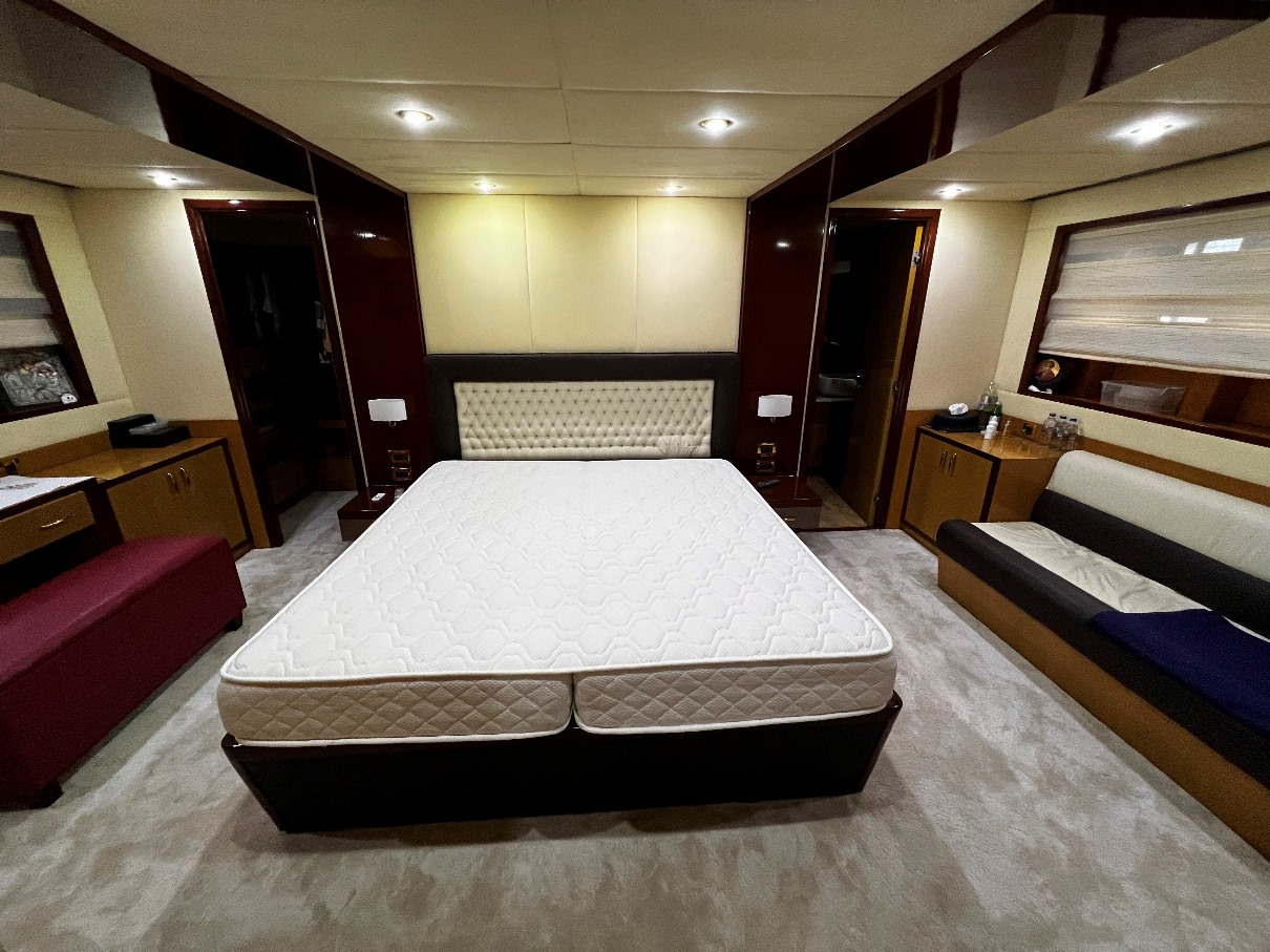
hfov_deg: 106.2
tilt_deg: -18.9
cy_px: 476
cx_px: 635
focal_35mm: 13
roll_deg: -0.9
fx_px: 477
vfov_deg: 89.9
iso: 320
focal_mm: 1.57
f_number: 1.8
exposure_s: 1/54
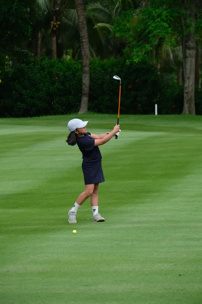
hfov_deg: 7.9
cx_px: 101
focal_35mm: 174
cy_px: 152
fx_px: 1465
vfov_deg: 11.8
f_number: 5.6
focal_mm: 115.9
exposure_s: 1/450
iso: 160
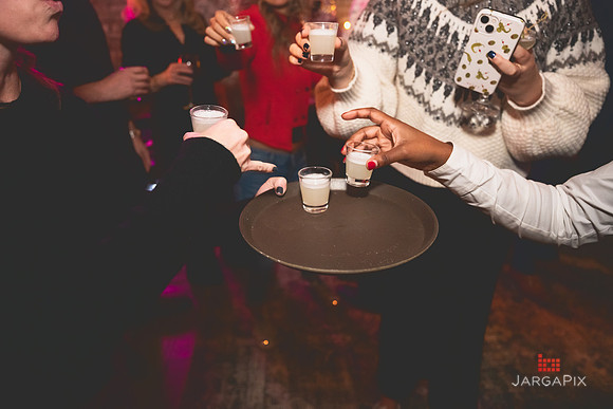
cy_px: 204
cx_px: 306
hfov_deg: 73.0
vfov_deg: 52.6
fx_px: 414
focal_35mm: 24
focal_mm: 24
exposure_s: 1/100
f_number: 2.8
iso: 3200
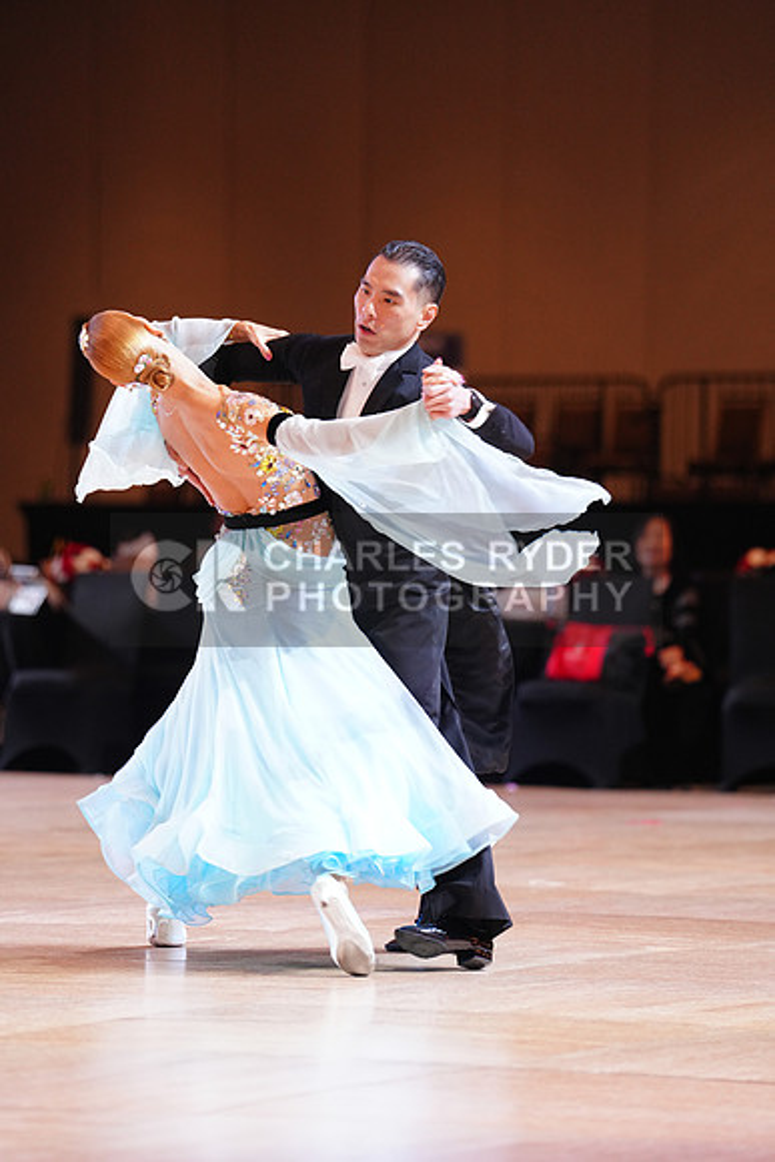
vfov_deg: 10.3
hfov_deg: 6.9
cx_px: 388
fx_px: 6454
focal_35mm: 200
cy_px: 581
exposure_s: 1/250
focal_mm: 200
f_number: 3.5
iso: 2000
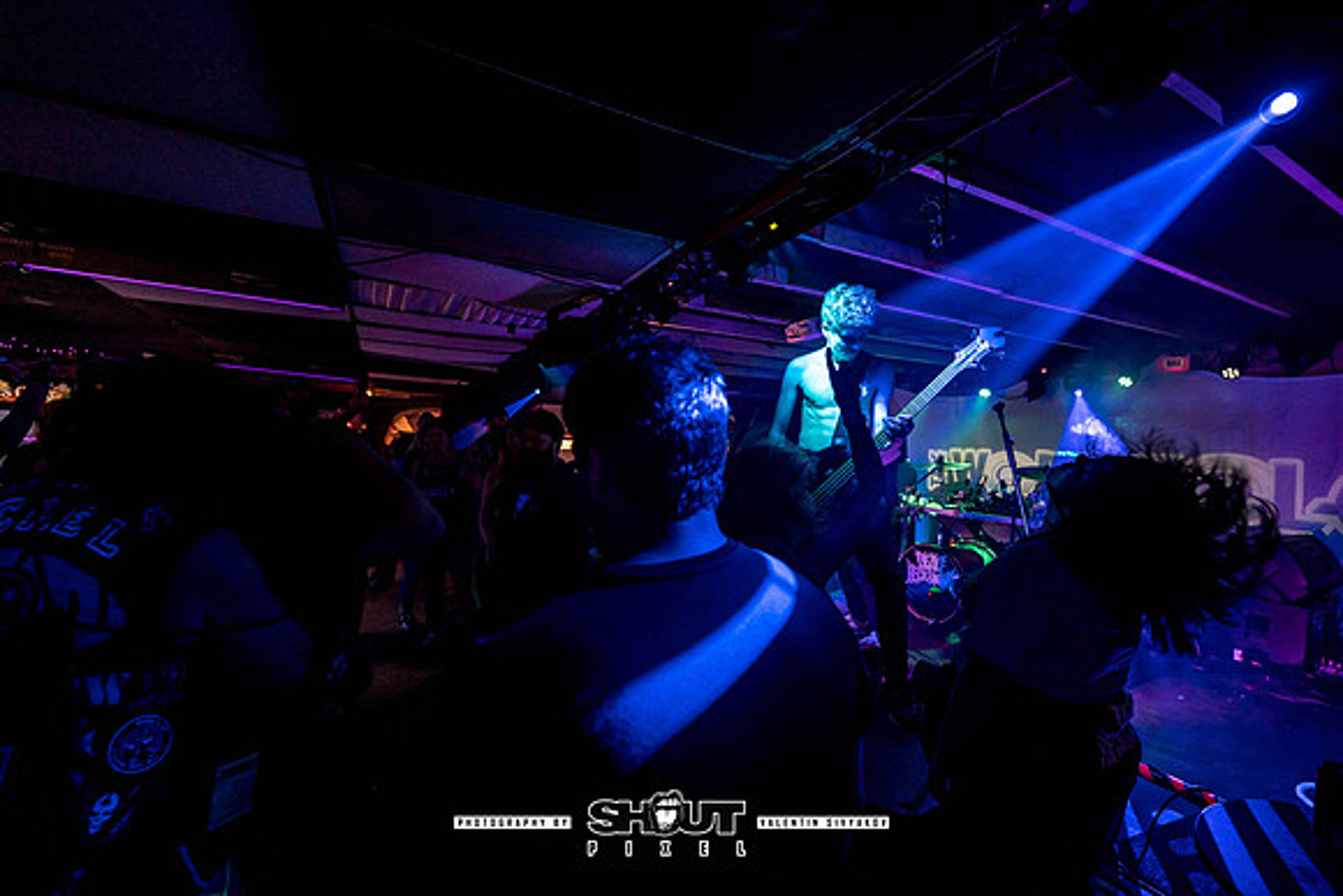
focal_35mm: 14
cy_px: 448
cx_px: 672
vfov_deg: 81.2
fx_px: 522
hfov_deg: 104.2
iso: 1000
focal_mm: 14
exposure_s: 1/200
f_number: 2.8
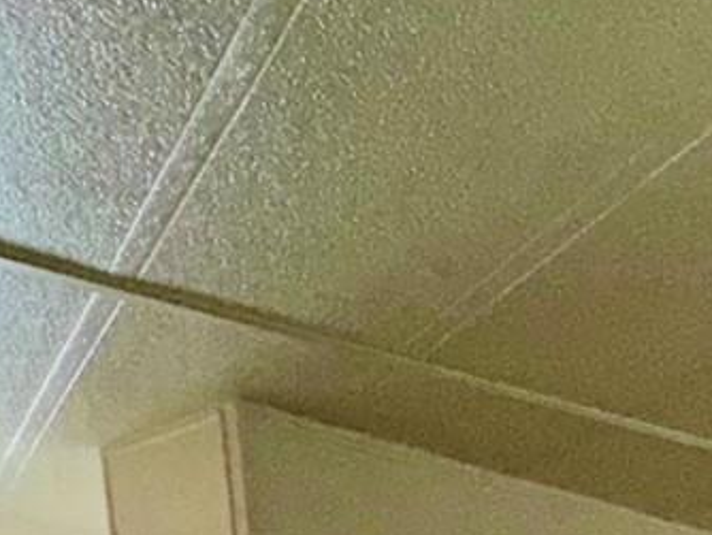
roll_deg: -2.1
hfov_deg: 20.5
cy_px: 1142
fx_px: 1379
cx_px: 1277
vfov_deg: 15.9
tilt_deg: -10.4
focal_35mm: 67
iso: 125
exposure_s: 1/120
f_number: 2.2
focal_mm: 2.22
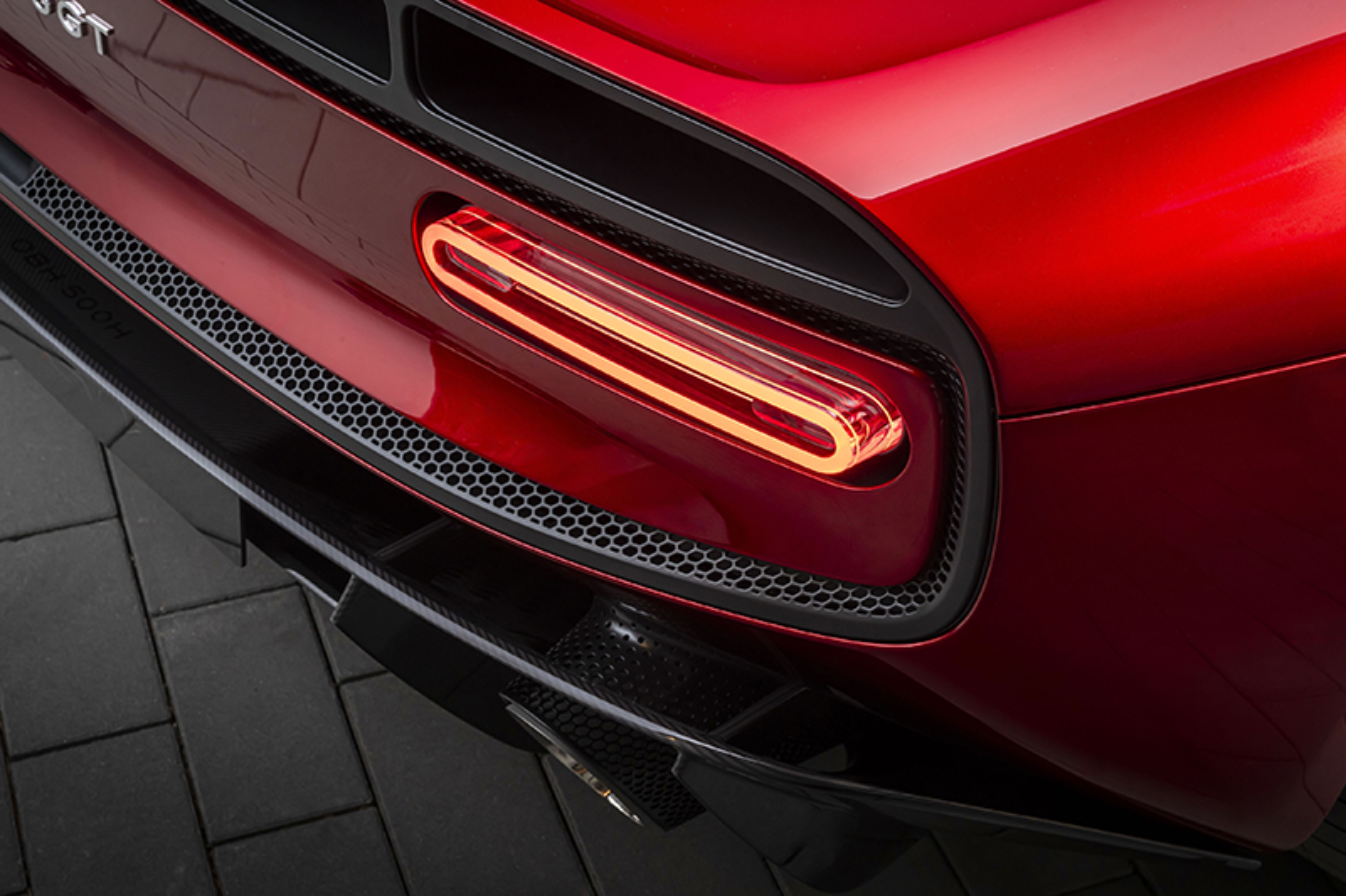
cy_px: 448
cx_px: 673
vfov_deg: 23.8
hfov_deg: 35.1
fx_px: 2131
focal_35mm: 57
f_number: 11
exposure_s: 1/80
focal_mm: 57
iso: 1000
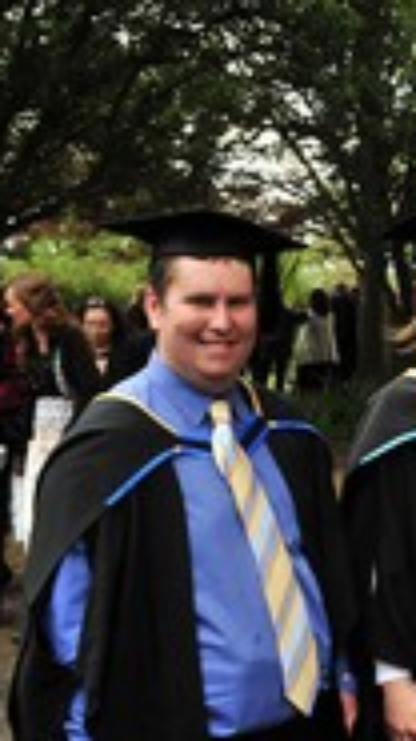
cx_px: 684
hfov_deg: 13.0
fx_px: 1687
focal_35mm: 86
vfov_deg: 24.7
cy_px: 461
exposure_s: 1/160
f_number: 6.3
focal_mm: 38
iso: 400
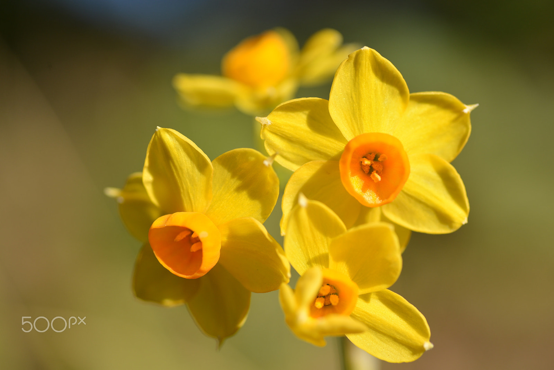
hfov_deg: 22.6
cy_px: 185
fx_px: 1385
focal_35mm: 90
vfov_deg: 15.2
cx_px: 277
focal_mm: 90
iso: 200
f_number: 6.7
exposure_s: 1/1500
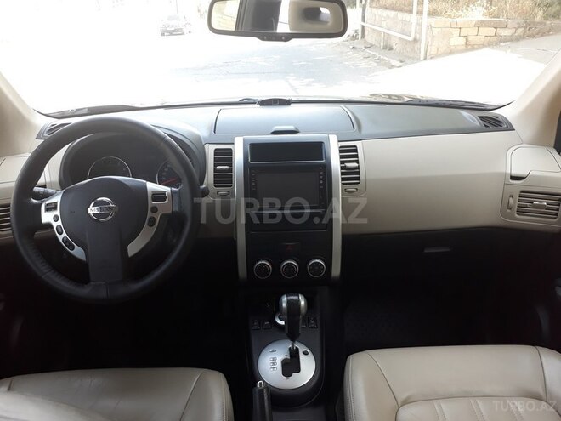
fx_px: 438
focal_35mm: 27
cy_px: 210
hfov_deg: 65.3
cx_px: 280
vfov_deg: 51.4
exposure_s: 1/100
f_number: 1.9
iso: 50
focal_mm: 3.6
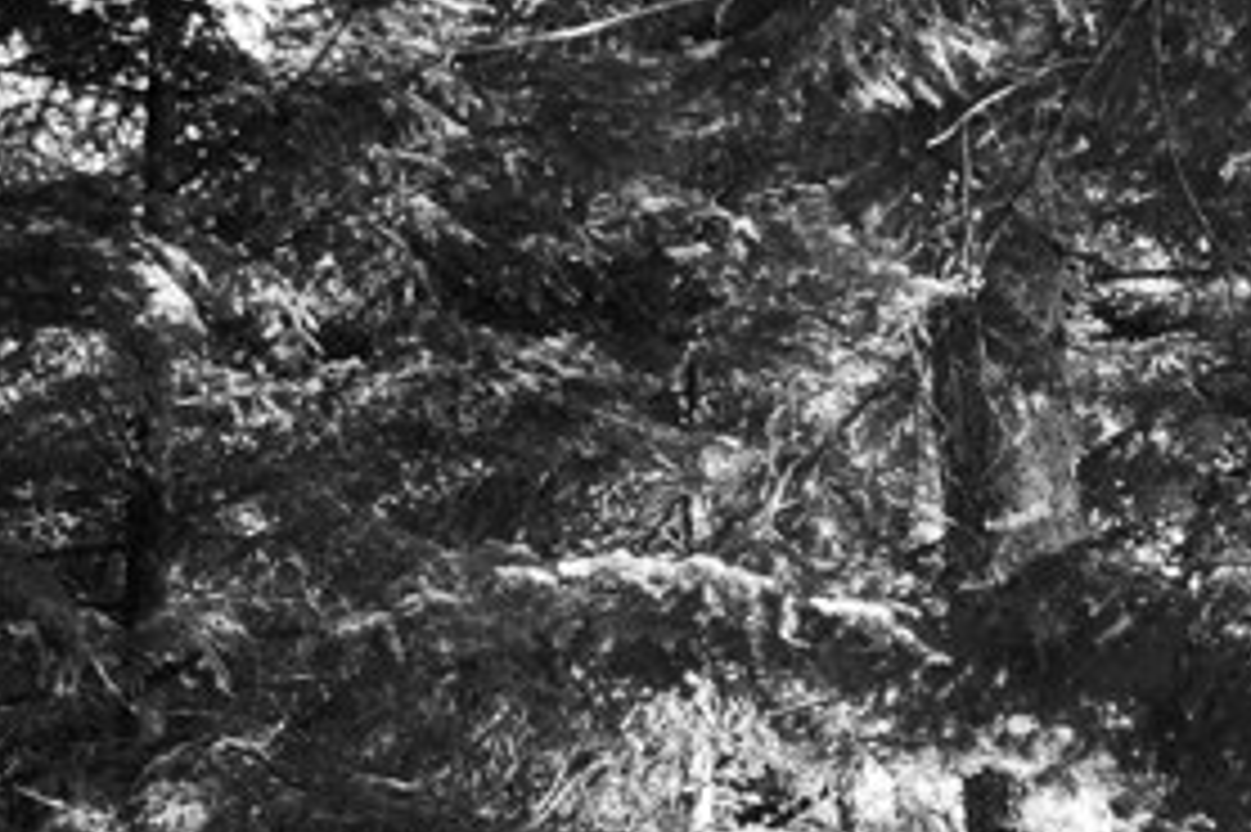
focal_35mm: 118
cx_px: 1786
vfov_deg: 11.3
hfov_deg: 16.1
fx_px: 4098
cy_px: 1100
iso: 280
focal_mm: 32
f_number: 8
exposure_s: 1/60
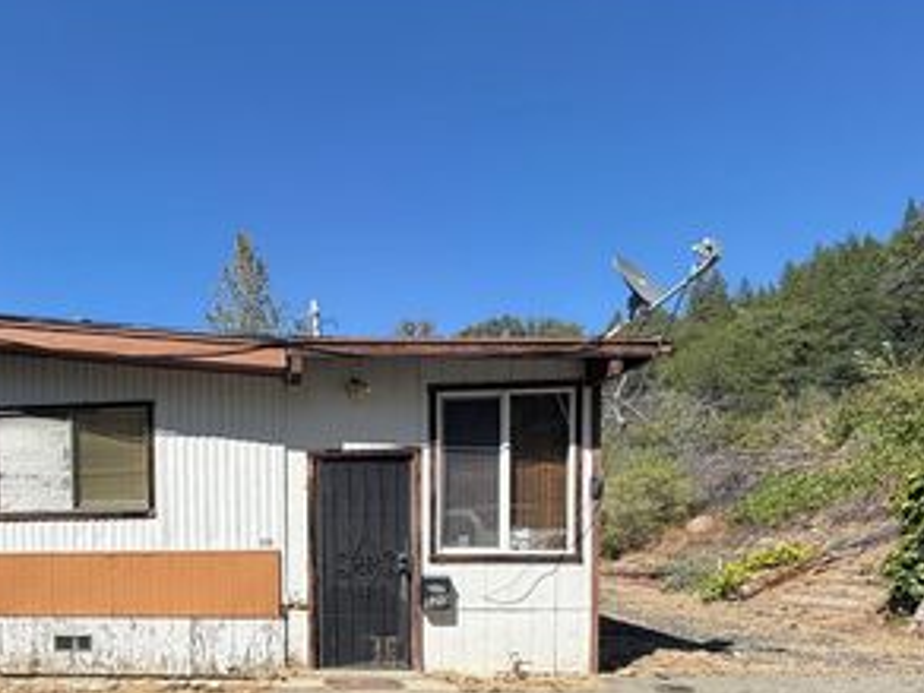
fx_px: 641
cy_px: 562
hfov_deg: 65.8
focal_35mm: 24
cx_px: 199
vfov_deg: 52.8
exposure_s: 1/770
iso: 25
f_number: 2.2
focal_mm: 2.22
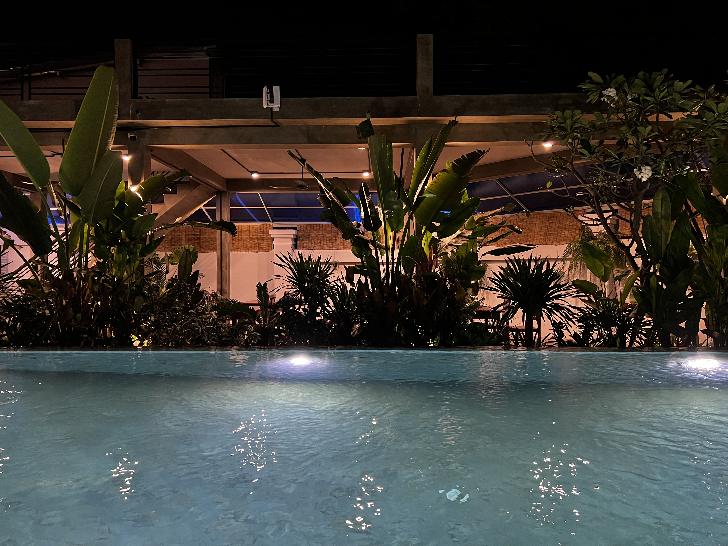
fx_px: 547
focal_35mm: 26
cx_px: 364
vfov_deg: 53.1
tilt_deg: -0.3
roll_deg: +0.3
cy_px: 273
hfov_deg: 67.3
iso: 640
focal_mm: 5.7
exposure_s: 1/37
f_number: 1.5
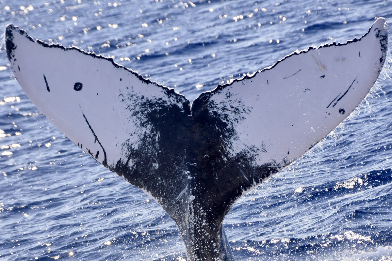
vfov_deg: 5.7
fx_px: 2613
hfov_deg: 8.6
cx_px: 196
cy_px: 130
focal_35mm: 240
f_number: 6
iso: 560
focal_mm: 160
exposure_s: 1/640
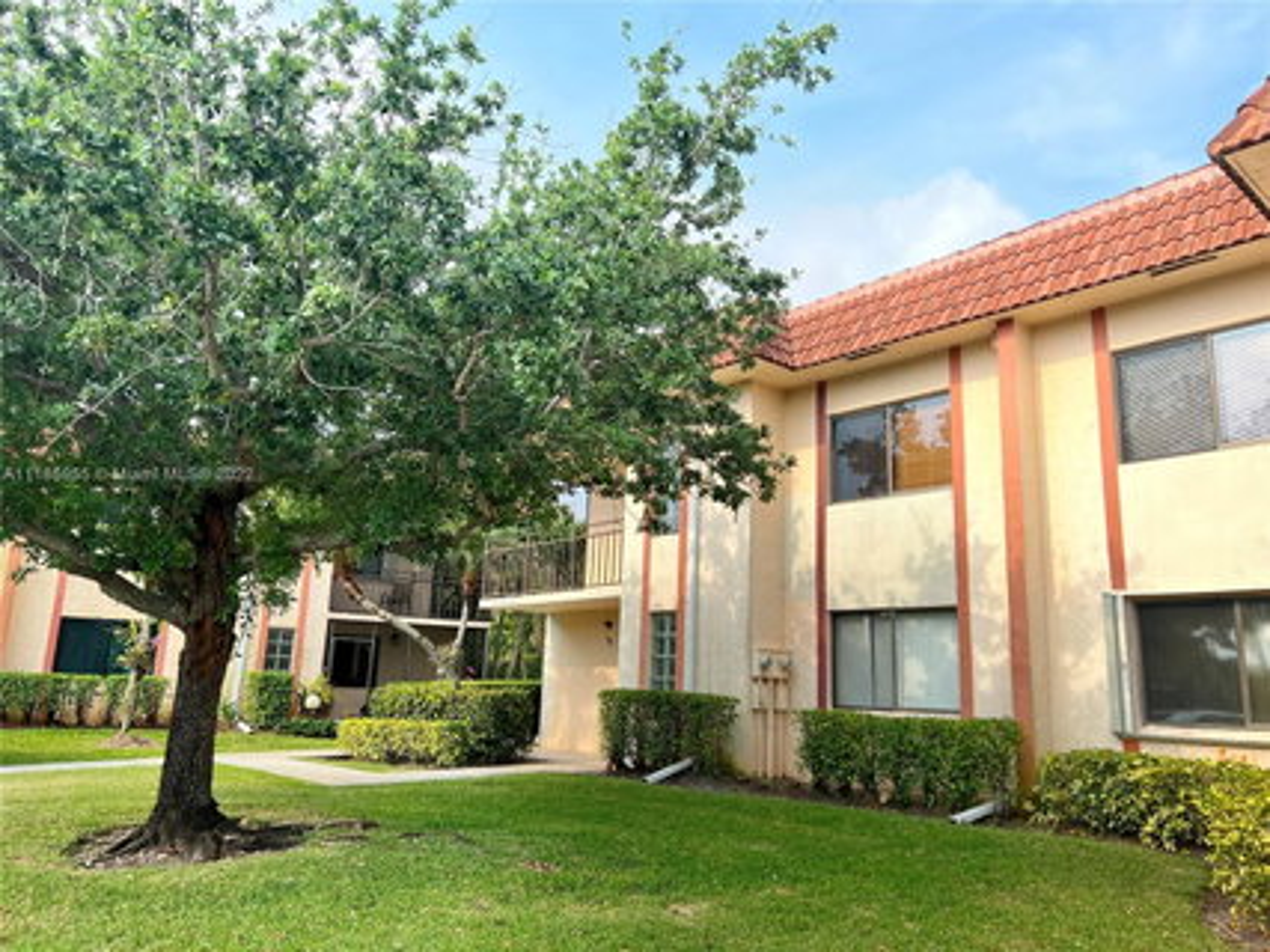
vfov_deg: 53.0
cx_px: 635
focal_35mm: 26
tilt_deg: +12.1
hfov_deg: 67.3
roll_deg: -1.8
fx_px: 954
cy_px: 476
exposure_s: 1/1029
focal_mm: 5.7
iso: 50
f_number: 1.5
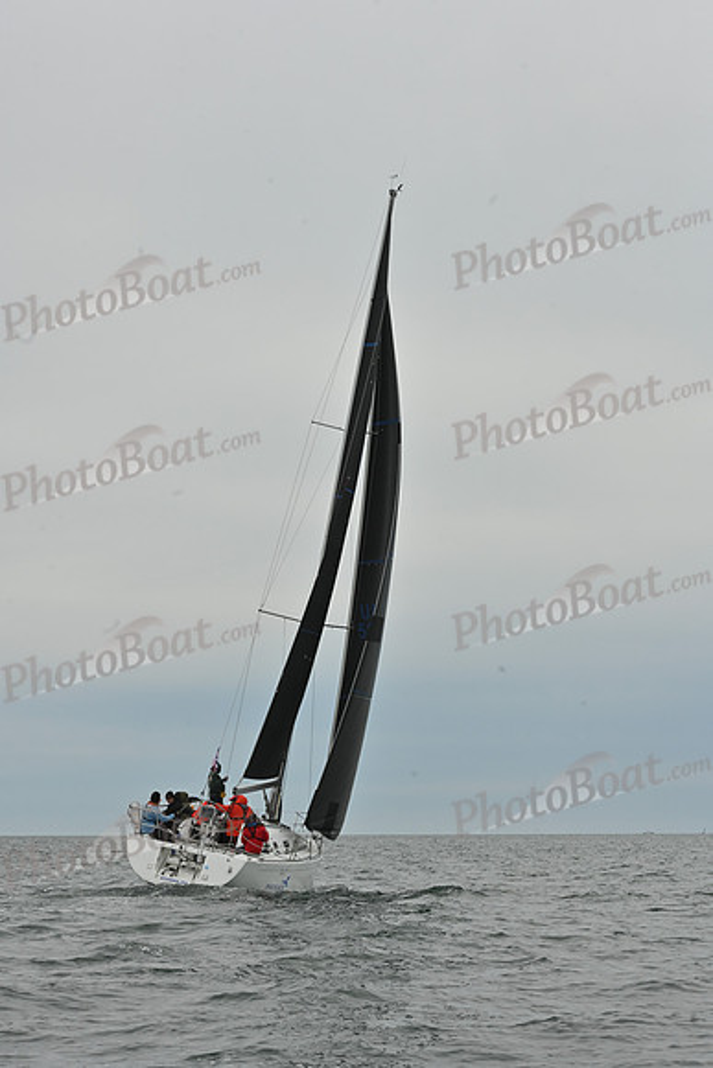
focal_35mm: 95
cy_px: 534
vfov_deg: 21.5
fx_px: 2820
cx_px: 356
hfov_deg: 14.4
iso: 320
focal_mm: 95
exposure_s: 1/1000
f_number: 13
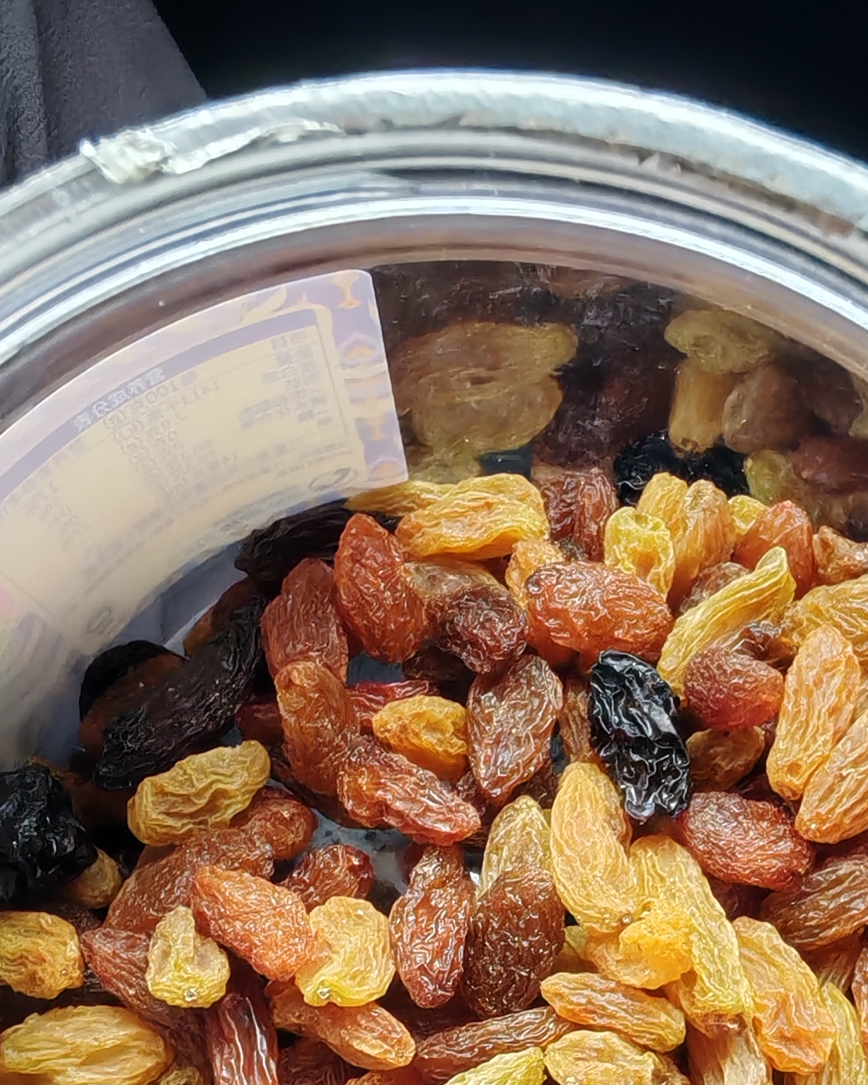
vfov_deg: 33.4
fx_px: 1734
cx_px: 485
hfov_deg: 28.1
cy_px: 924
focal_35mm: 54
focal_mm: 1.96
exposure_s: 1/50
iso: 64
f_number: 2.2
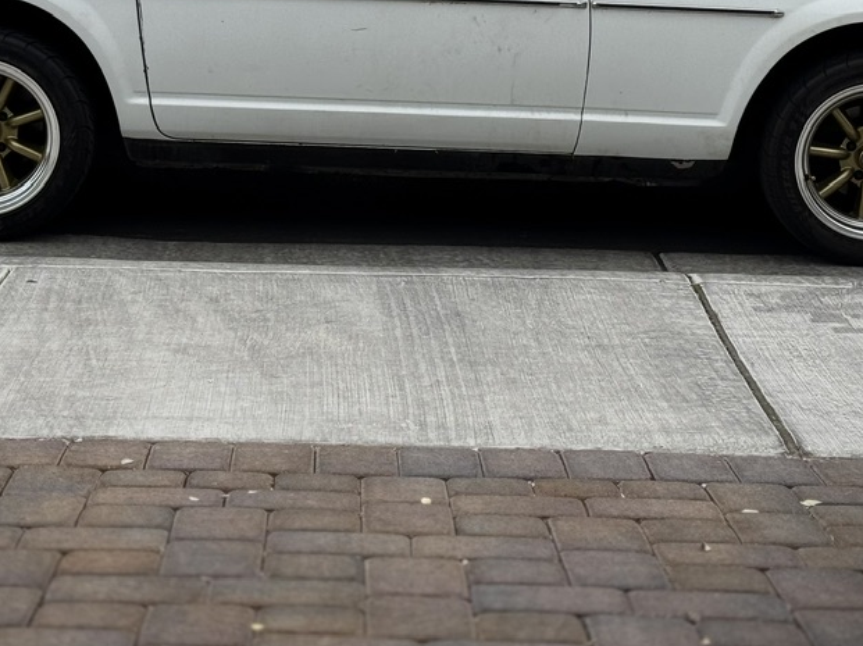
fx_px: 2467
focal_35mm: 99
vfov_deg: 14.7
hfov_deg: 19.8
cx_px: 386
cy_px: 10
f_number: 1.78
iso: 64
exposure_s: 1/1637
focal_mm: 6.76
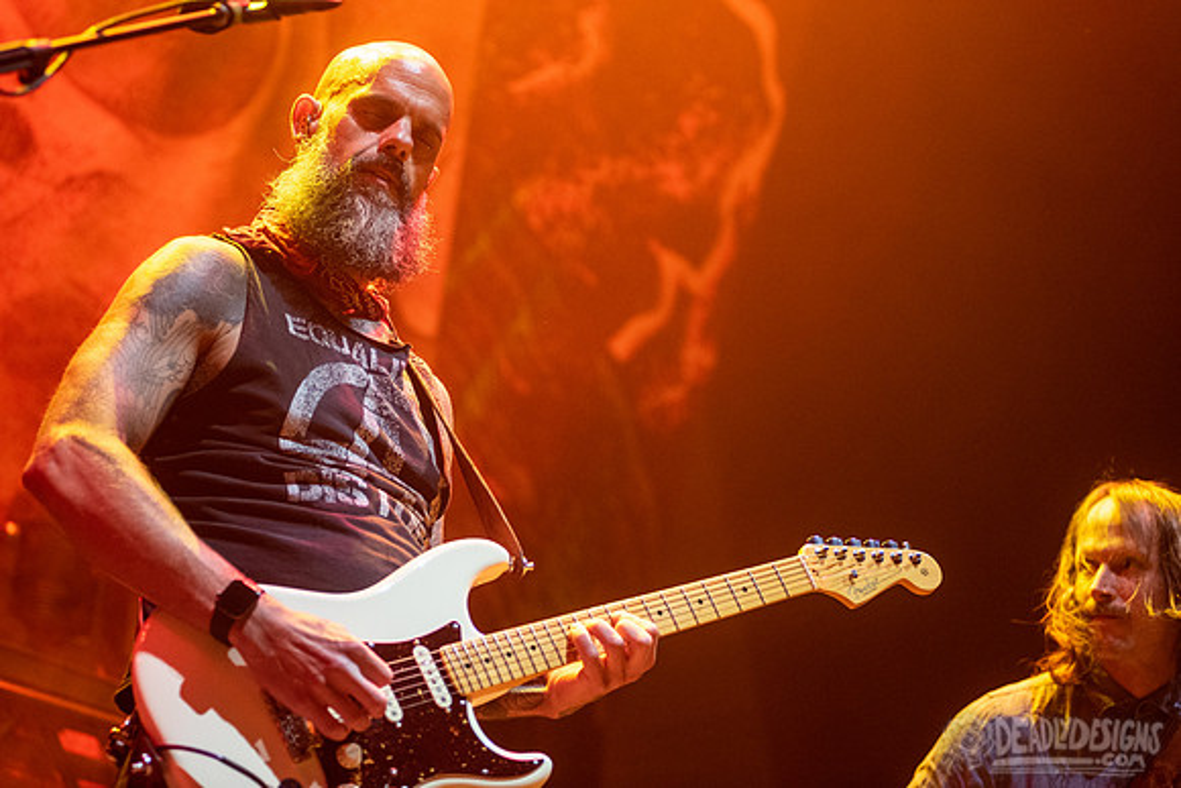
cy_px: 357
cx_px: 535
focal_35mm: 87
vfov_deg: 15.6
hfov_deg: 23.2
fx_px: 2871
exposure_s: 1/400
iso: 3200
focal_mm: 80
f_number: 3.2
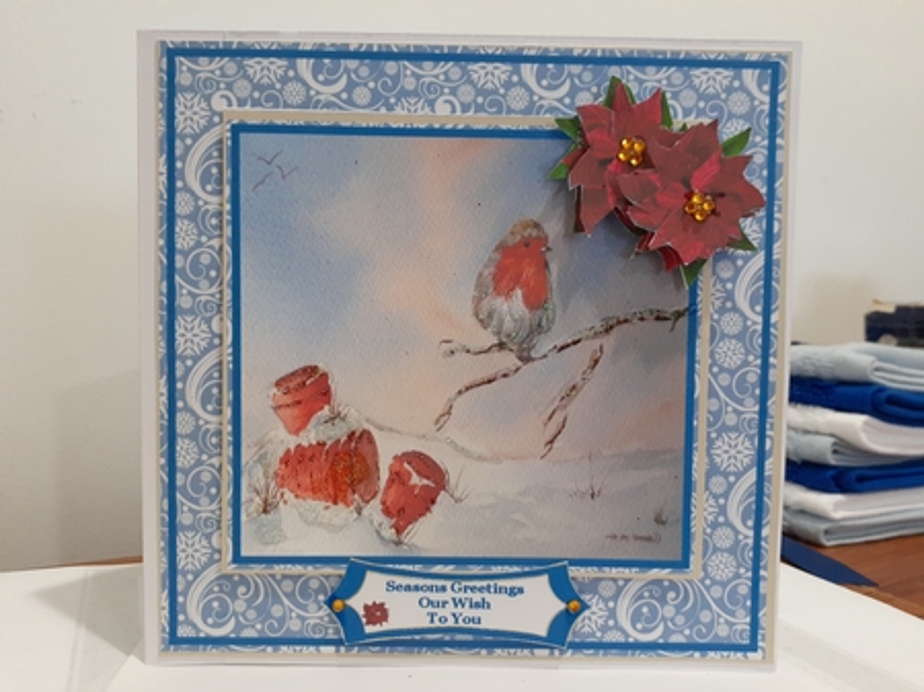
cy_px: 346
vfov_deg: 51.3
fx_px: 720
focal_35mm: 27
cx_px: 462
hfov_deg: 65.4
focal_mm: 3.6
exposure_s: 1/50
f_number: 1.9
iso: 250
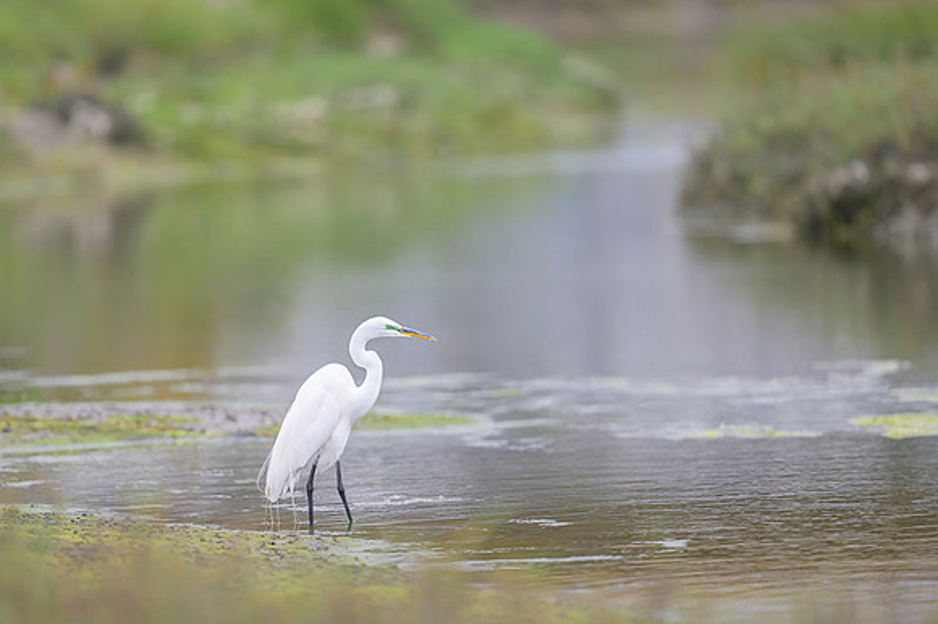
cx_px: 431
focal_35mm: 433
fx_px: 11263
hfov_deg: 4.8
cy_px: 337
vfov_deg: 3.2
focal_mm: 400
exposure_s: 1/3200
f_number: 2.8
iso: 320
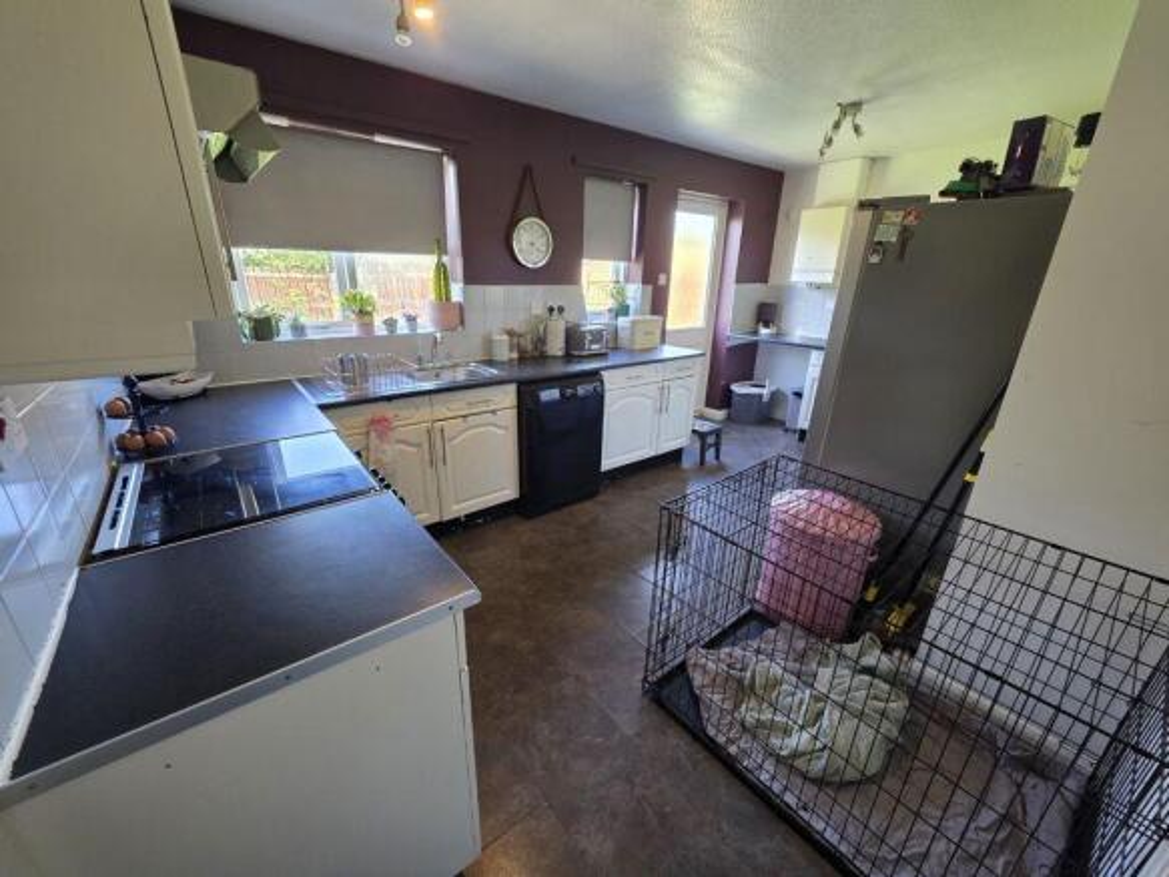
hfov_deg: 106.2
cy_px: 438
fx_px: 439
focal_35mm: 13
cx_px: 584
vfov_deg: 89.9
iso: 200
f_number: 1.9
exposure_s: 1/50
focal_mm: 2.2
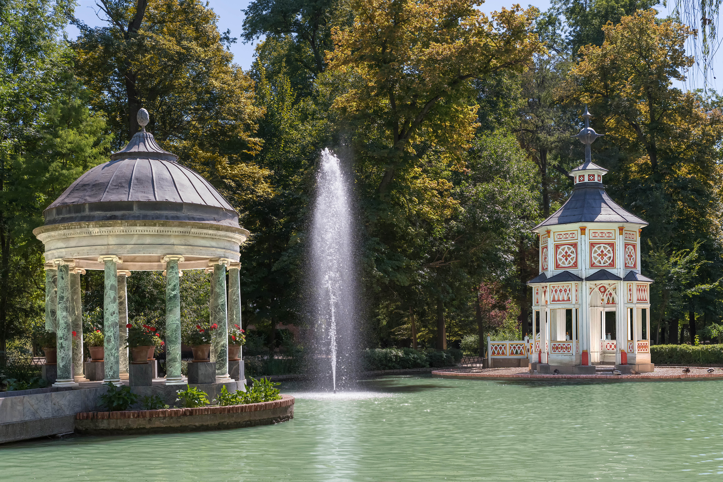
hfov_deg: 43.6
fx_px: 904
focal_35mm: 45
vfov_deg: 29.9
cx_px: 362
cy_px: 241
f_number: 8
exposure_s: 1/2000
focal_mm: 45
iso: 1100
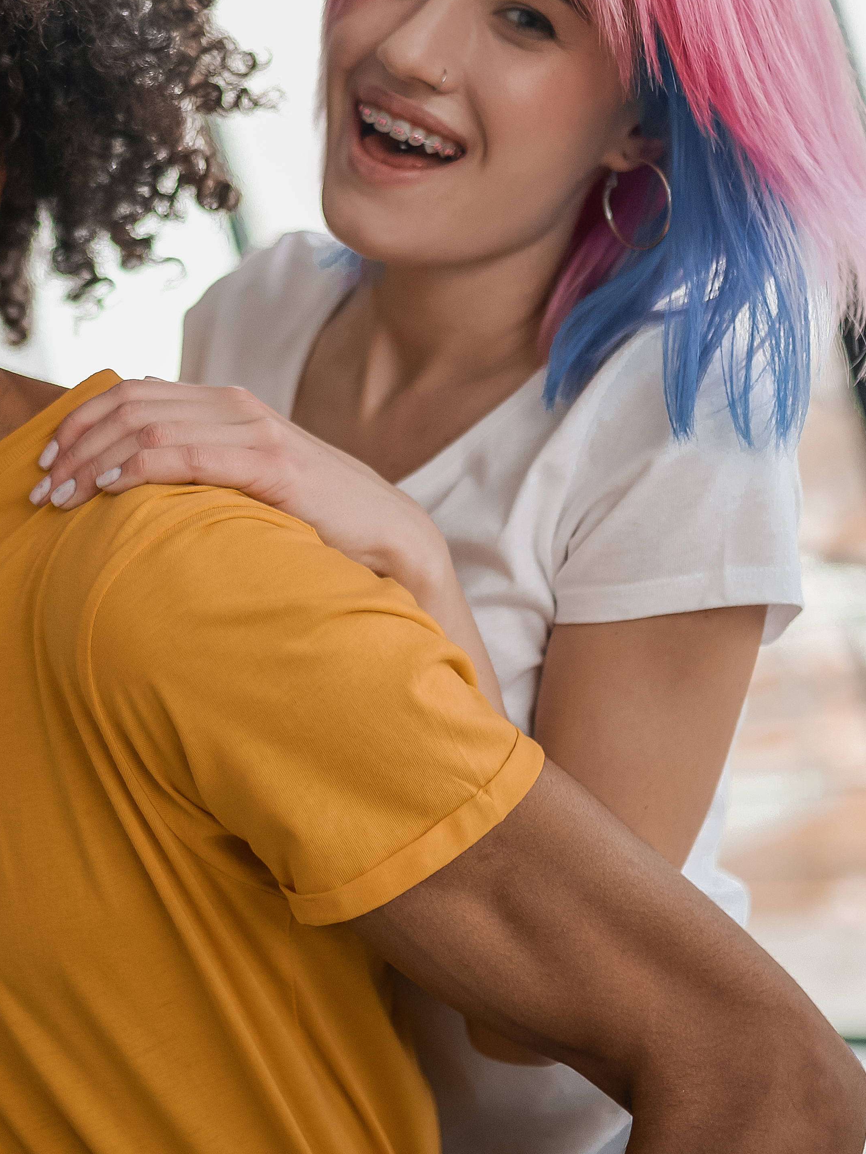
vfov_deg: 27.3
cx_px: 73
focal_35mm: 71
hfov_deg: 20.3
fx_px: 2368
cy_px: 412
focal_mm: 35
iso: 800
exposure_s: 1/400
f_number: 1.6
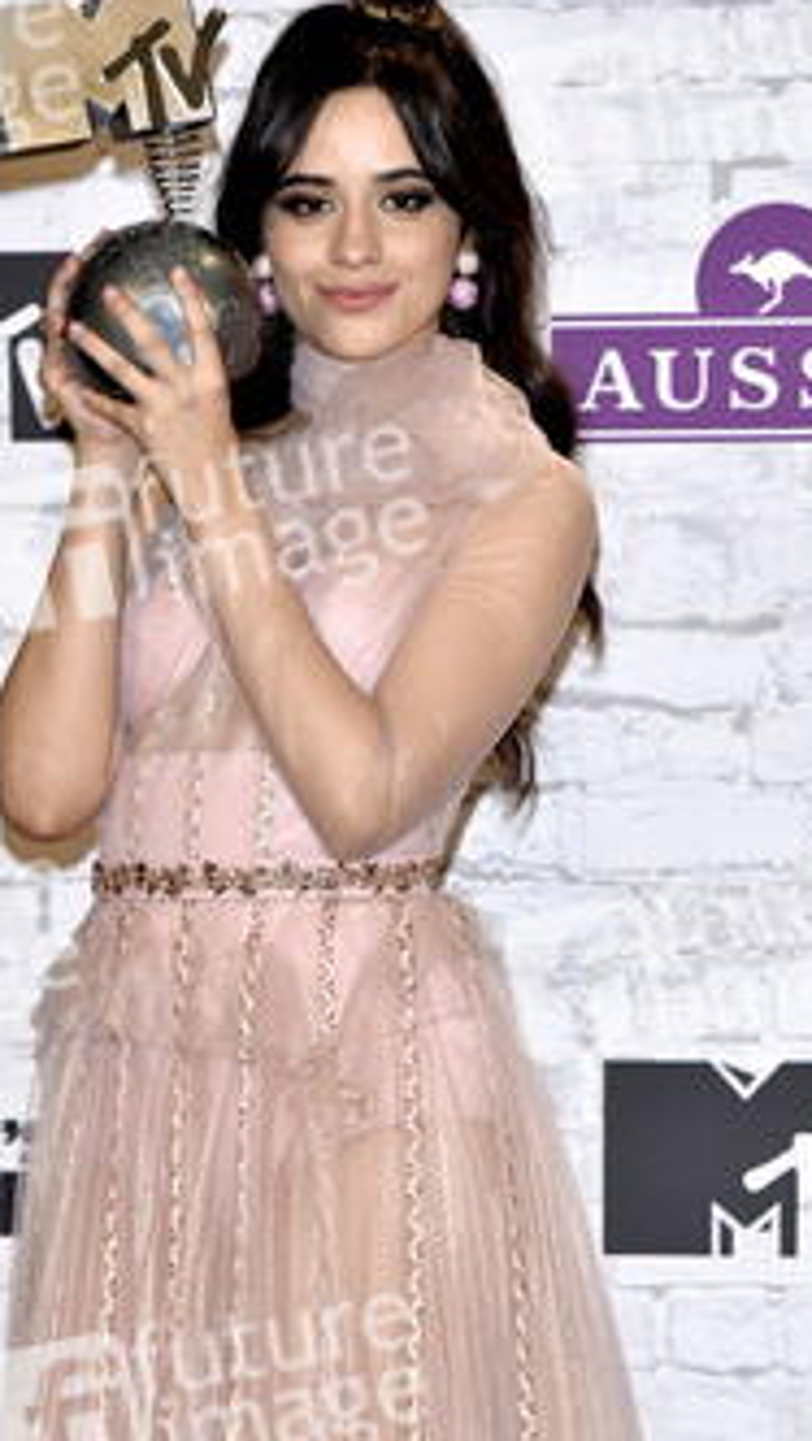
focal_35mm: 233
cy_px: 747
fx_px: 8910
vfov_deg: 9.3
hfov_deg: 5.2
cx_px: 330
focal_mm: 185
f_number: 6.3
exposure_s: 1/250
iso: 2000
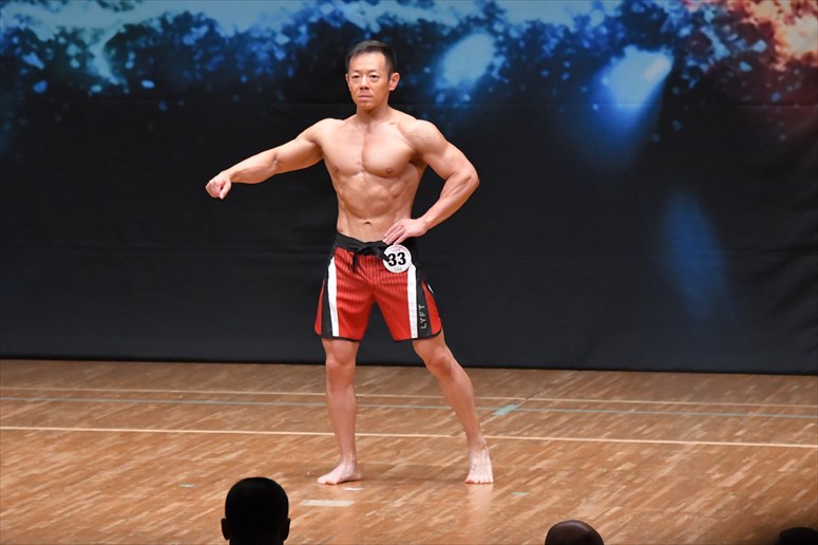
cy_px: 272
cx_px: 409
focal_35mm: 300
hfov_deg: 6.9
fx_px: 6813
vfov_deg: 4.6
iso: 6400
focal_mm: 200
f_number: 5.6
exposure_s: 1/400
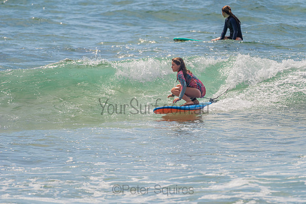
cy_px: 88
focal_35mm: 613
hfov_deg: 3.4
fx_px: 5215
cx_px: 188
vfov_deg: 2.2
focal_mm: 500
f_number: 5.6
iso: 250
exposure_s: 1/640
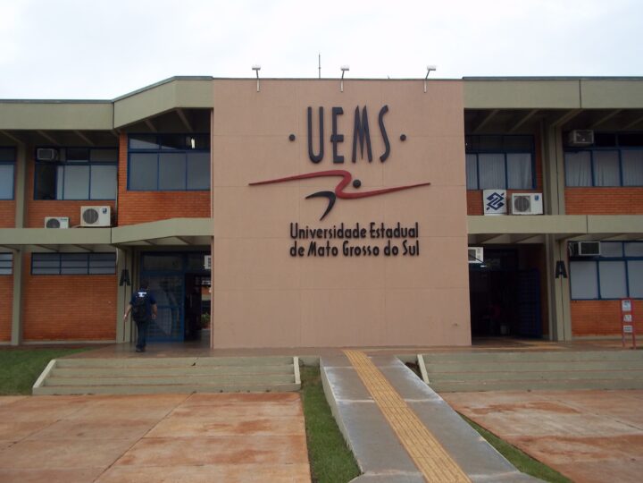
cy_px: 242
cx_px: 322
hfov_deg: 51.4
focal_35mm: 36
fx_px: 669
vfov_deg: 39.7
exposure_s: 1/100
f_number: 8
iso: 80
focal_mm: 6.5
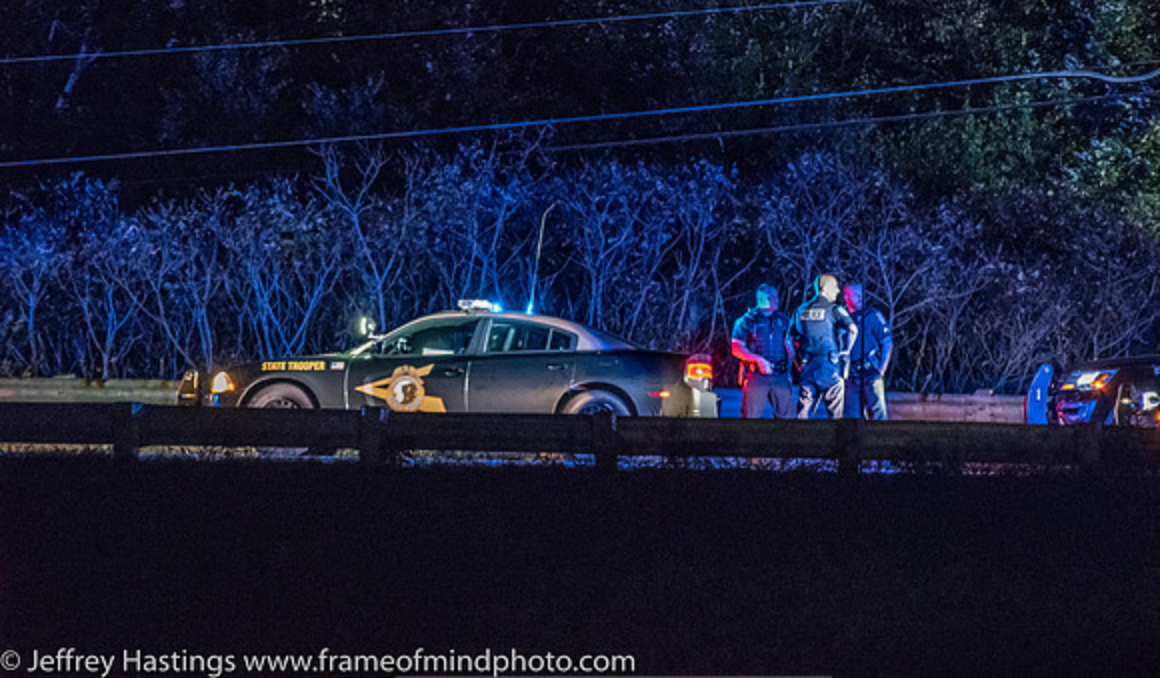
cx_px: 580
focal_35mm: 153
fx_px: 4743
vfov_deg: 8.2
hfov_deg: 13.9
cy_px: 293
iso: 16000
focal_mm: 98
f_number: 4.5
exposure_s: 1/25
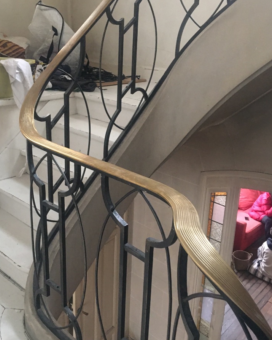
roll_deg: -1.7
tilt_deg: -17.0
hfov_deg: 39.1
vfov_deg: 47.9
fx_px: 382
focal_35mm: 38
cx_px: 123
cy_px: 157
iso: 100
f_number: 2.2
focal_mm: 4.15
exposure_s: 1/4
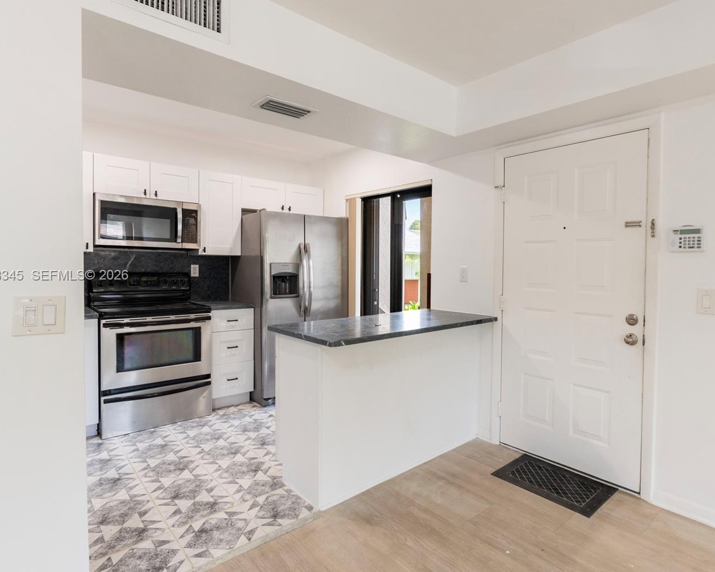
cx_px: 405
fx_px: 415
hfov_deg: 81.1
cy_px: 276
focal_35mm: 20
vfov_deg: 69.2
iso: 320
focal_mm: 11
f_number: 7.1
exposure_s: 1/80
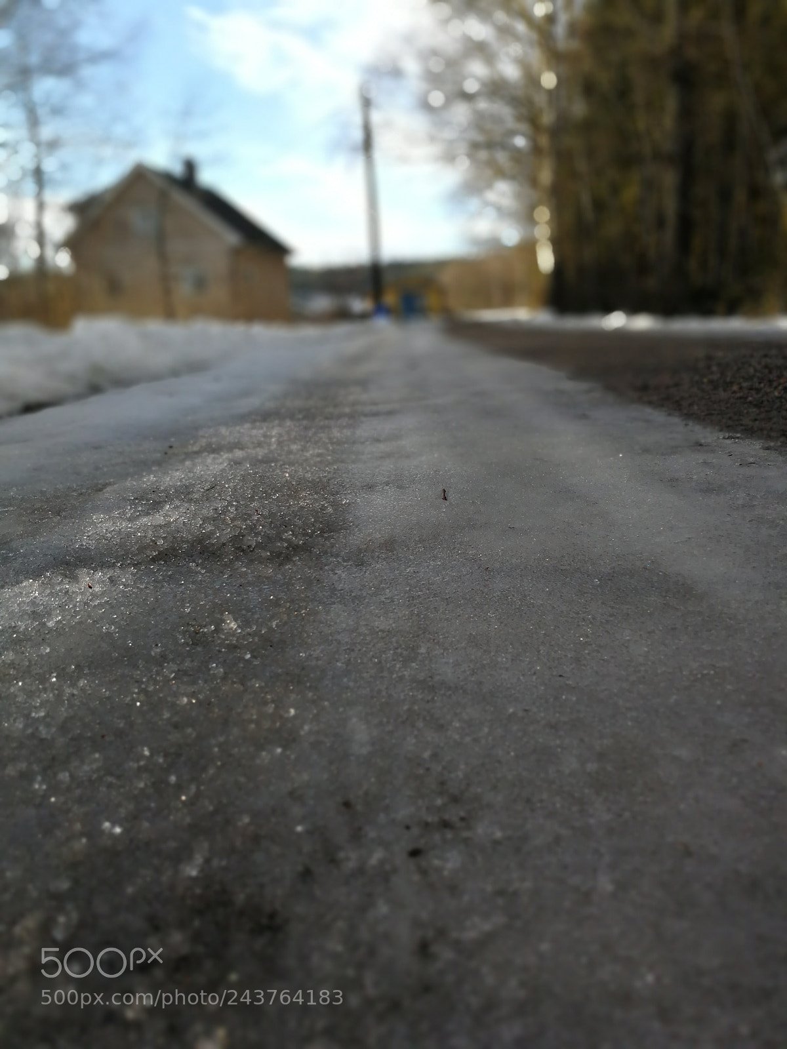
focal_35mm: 27
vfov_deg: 65.3
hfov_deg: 51.4
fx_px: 818
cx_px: 394
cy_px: 524
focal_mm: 3.95
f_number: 4
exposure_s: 1/900
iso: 125
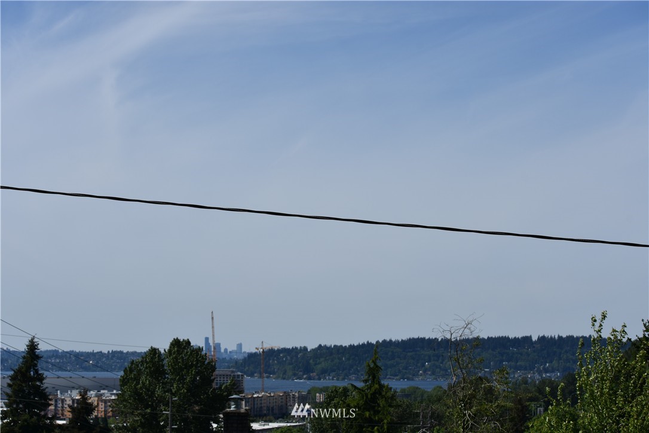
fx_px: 1487
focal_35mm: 82
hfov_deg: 24.6
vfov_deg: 16.6
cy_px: 216
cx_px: 324
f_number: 8
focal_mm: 55
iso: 100
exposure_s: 1/500
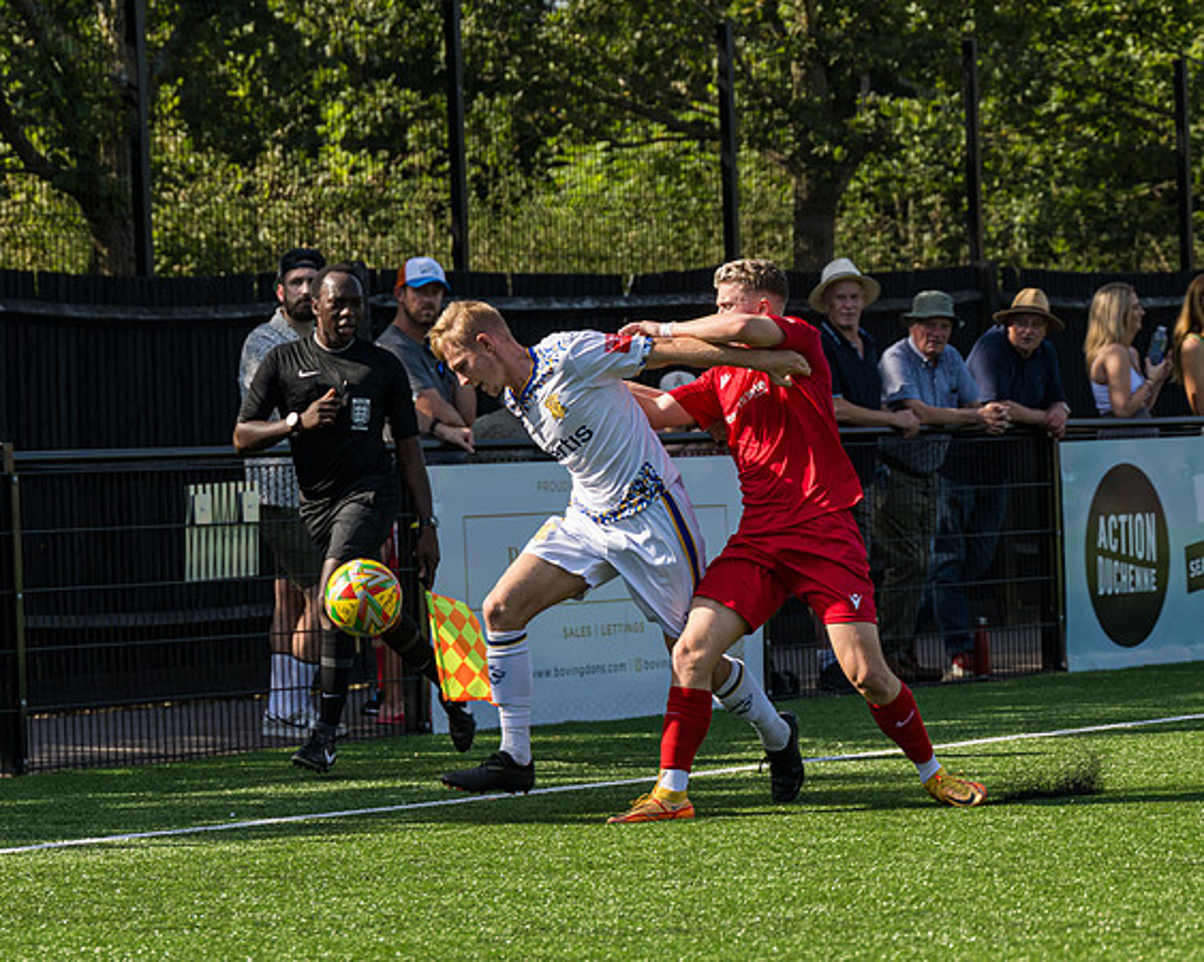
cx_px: 481
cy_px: 481
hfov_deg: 10.0
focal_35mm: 194
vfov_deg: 8.0
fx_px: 6903
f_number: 4.5
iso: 200
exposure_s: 1/1000
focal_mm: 115
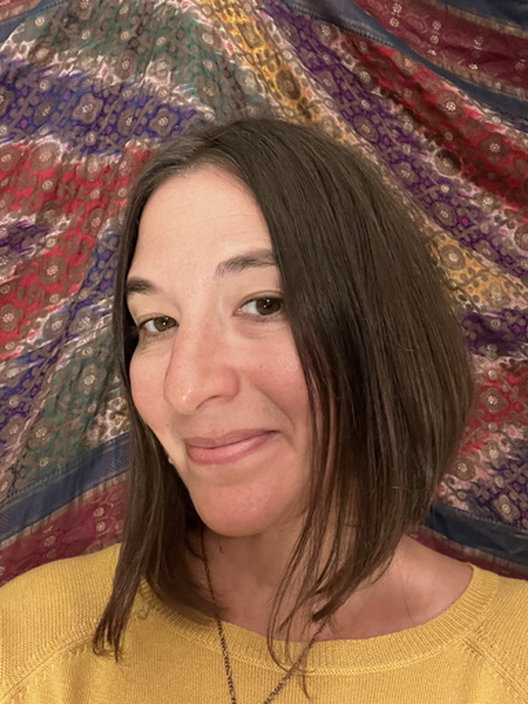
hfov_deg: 46.8
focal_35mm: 30
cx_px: 264
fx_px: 610
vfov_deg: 60.0
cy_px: 352
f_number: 2.2
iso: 640
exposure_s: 1/30
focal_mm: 2.71
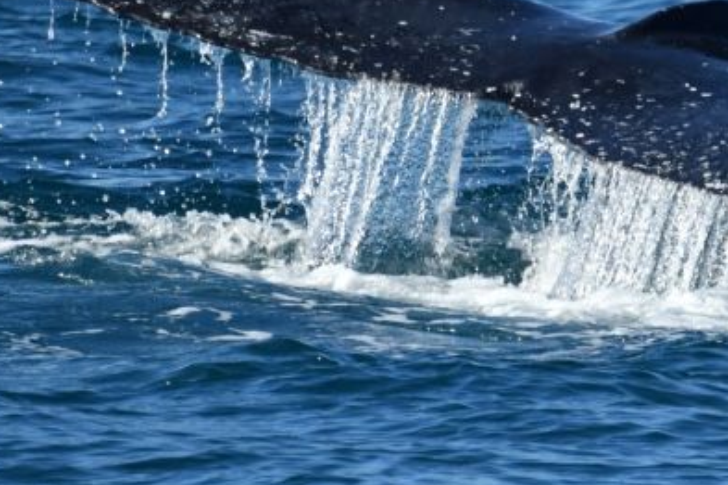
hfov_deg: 1.7
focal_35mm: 1220
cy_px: 55
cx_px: 389
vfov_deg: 1.1
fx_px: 24669
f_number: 6.3
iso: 1400
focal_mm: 600
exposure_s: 1/8000
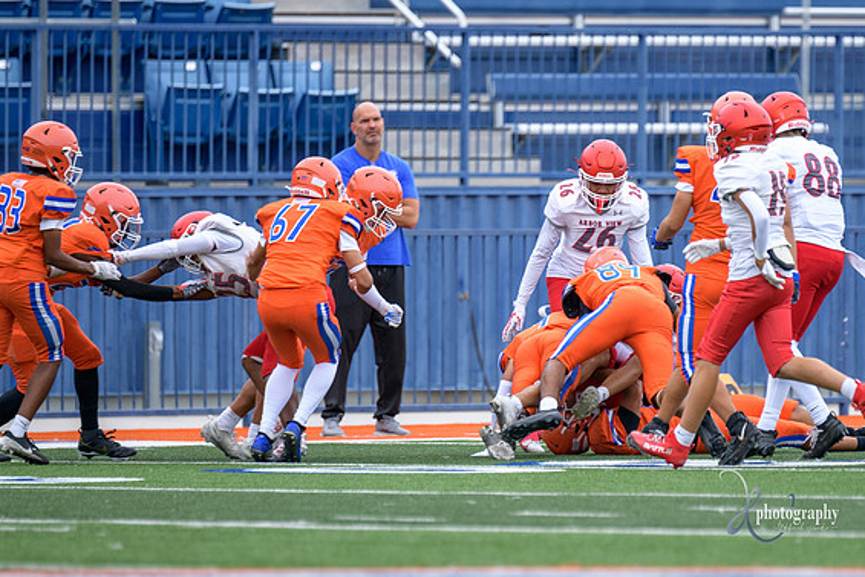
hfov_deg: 3.9
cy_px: 288
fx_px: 12857
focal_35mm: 535
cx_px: 507
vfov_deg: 2.6
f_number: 2.8
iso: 220
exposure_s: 1/1000
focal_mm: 300
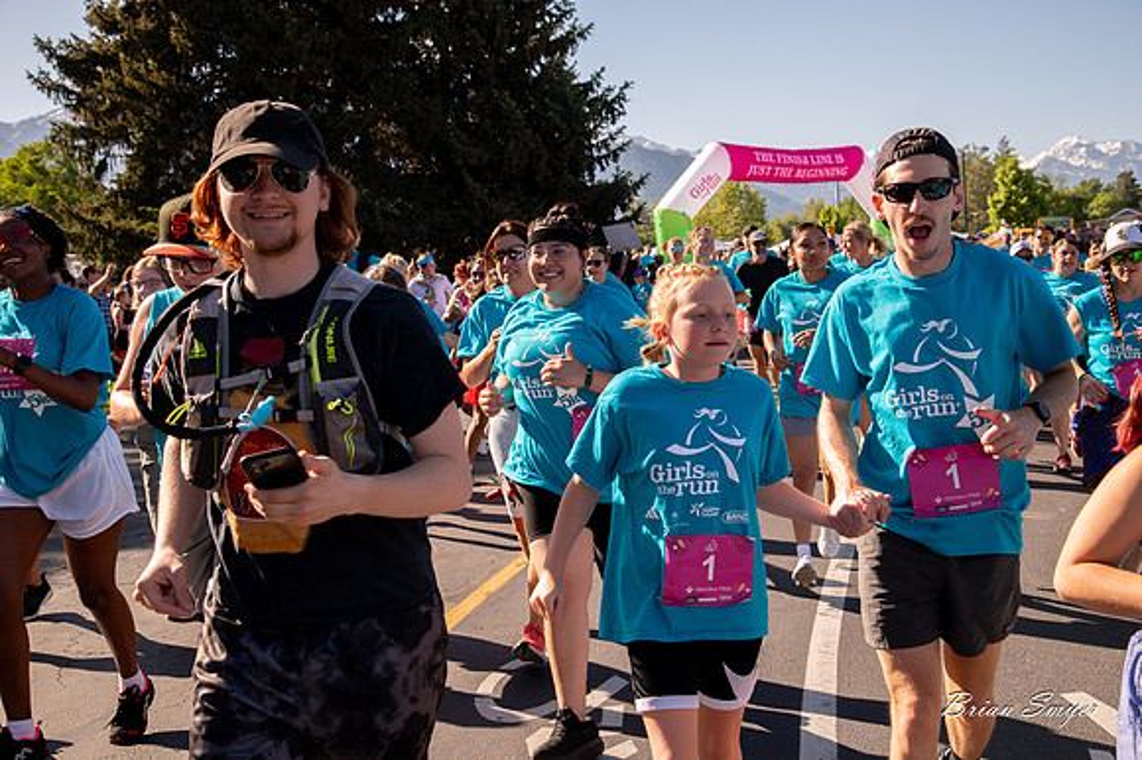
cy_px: 380
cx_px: 571
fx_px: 1522
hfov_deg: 41.1
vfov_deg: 28.0
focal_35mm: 48
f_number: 8
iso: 800
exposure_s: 1/1000
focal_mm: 48
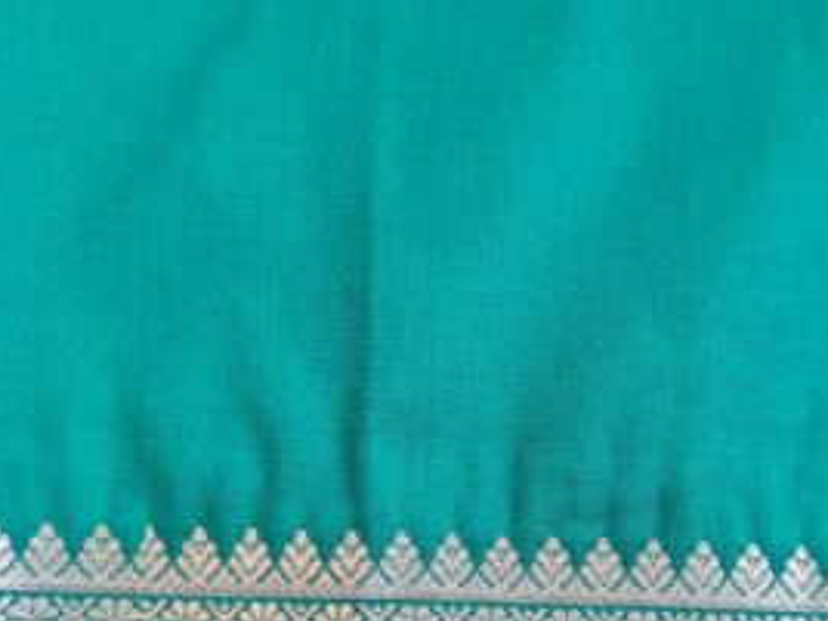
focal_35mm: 68
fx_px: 1627
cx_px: 572
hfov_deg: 28.3
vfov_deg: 21.4
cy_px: 459
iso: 200
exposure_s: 1/60
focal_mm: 5.4
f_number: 1.8
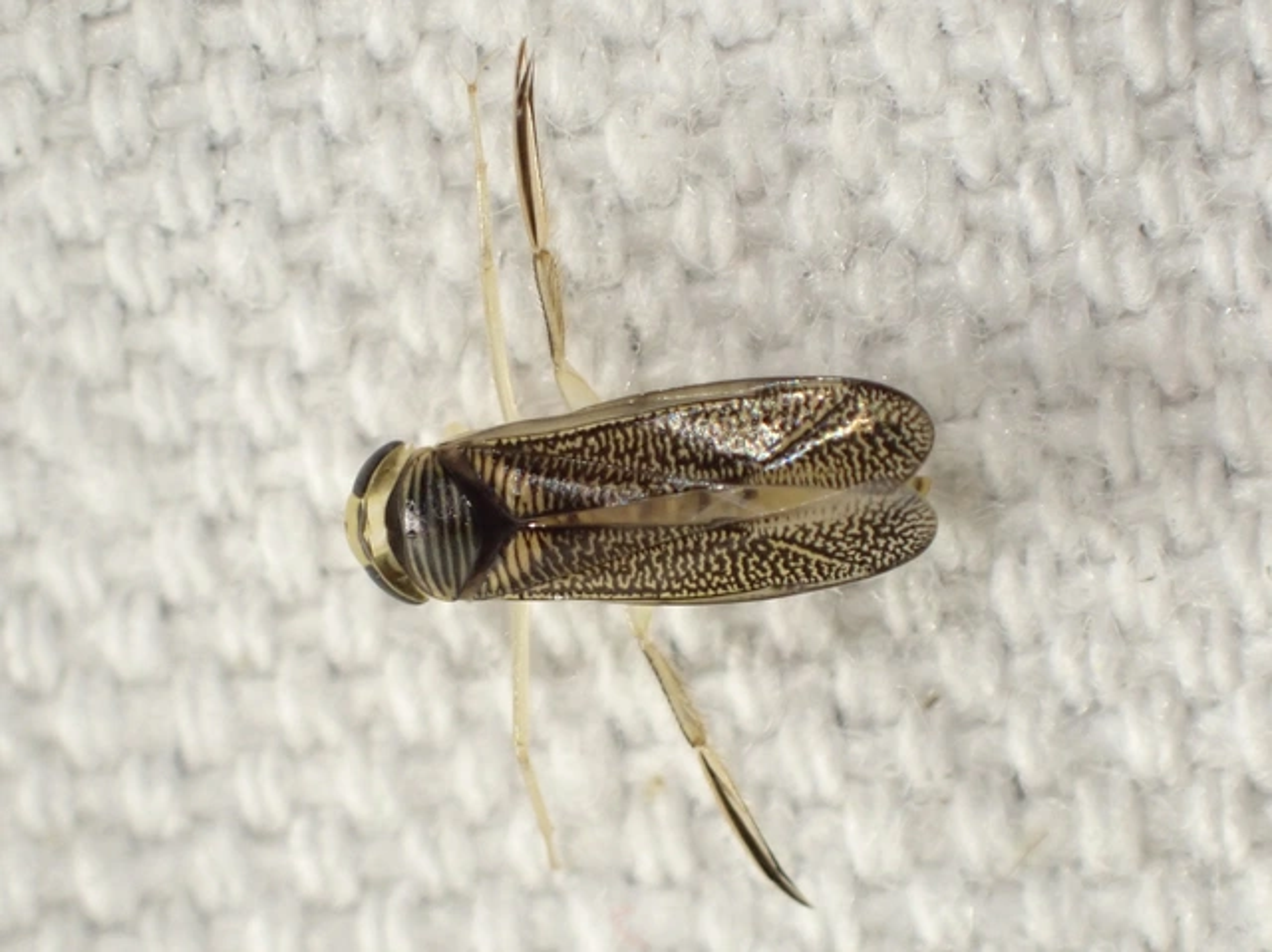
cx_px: 636
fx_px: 3672
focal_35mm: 100
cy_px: 476
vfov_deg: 14.8
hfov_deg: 19.7
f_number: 4.9
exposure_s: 1/320
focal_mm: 18
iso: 500
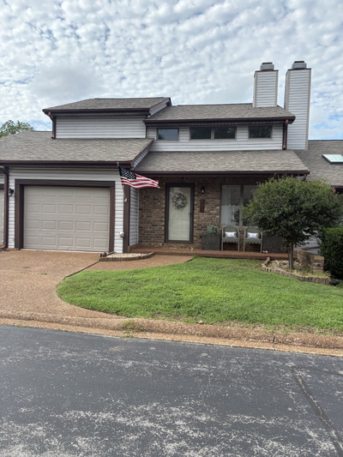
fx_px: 343
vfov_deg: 67.3
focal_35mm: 26
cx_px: 172
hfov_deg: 53.1
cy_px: 228
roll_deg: -1.3
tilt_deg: -1.4
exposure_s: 1/1901
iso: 50
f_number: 1.6
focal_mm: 5.96
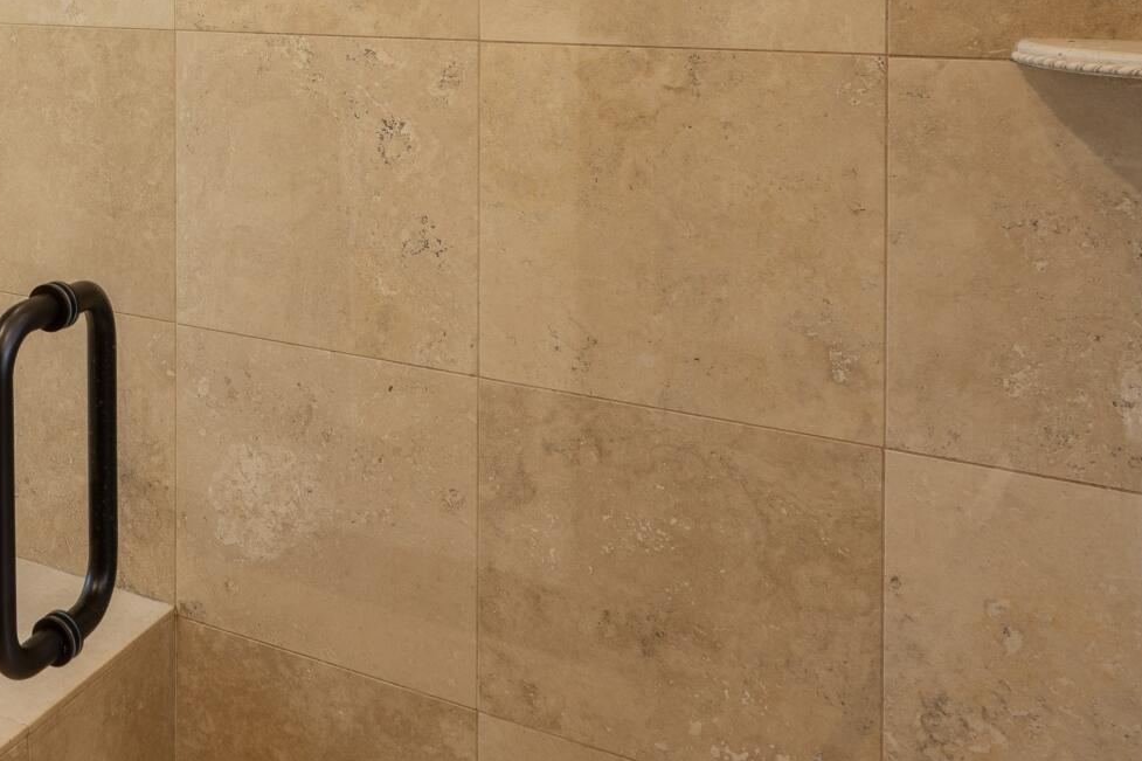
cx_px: -61
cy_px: -33
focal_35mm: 43
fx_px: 1364
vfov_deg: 28.8
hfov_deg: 38.9
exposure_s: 1/2
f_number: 11
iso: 100
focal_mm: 14
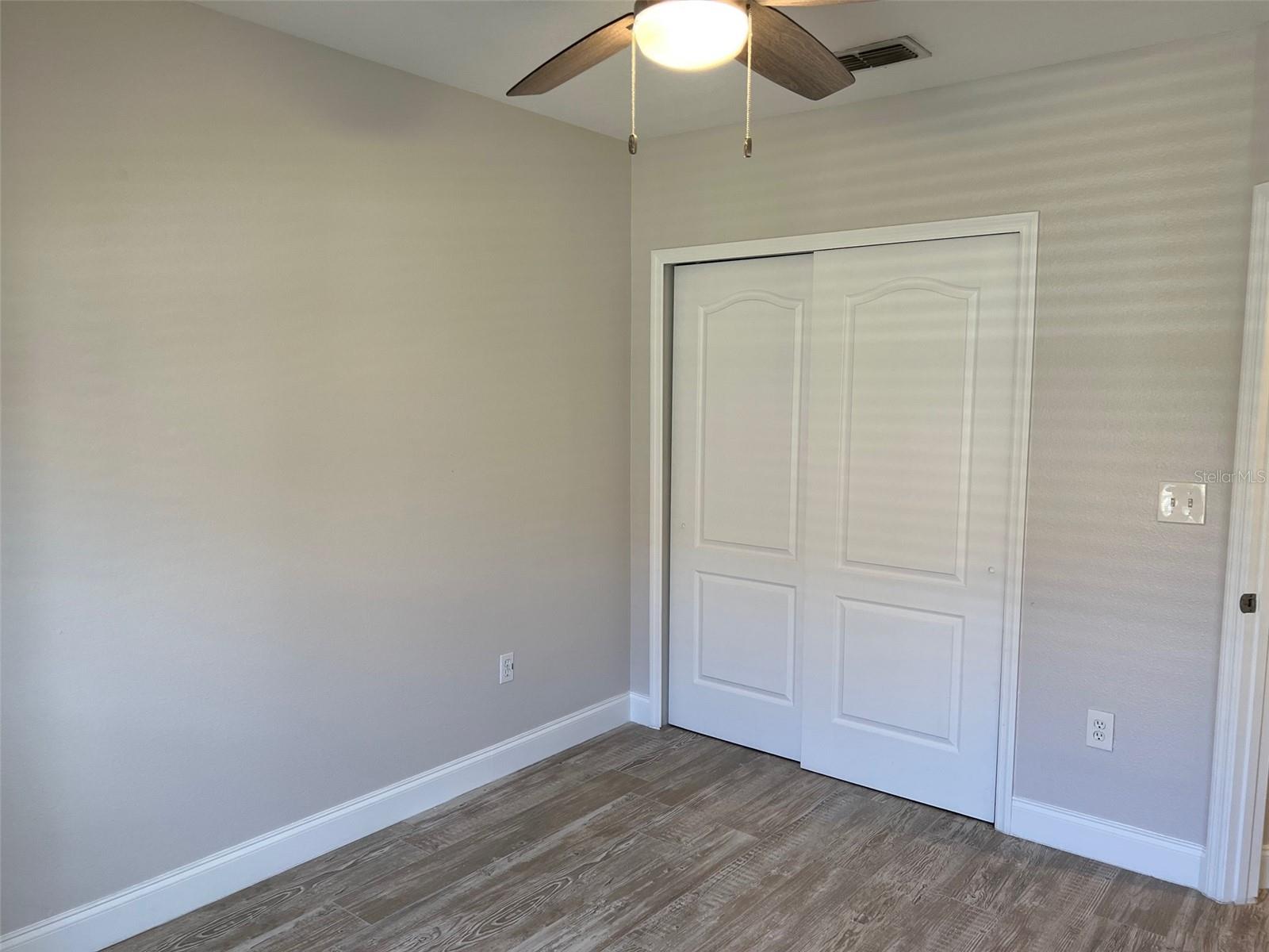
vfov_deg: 53.1
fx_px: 953
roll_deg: +0.0
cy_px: 476
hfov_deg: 67.3
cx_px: 634
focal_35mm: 26
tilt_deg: -6.2
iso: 100
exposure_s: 1/120
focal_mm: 5.7
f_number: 1.5
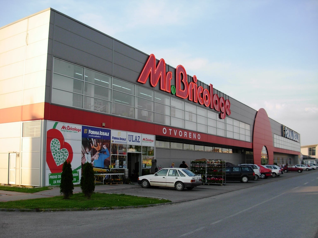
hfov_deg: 49.0
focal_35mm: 38
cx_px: 159
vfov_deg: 37.7
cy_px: 119
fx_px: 349
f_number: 2.9
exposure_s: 1/558
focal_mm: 6.3
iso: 79
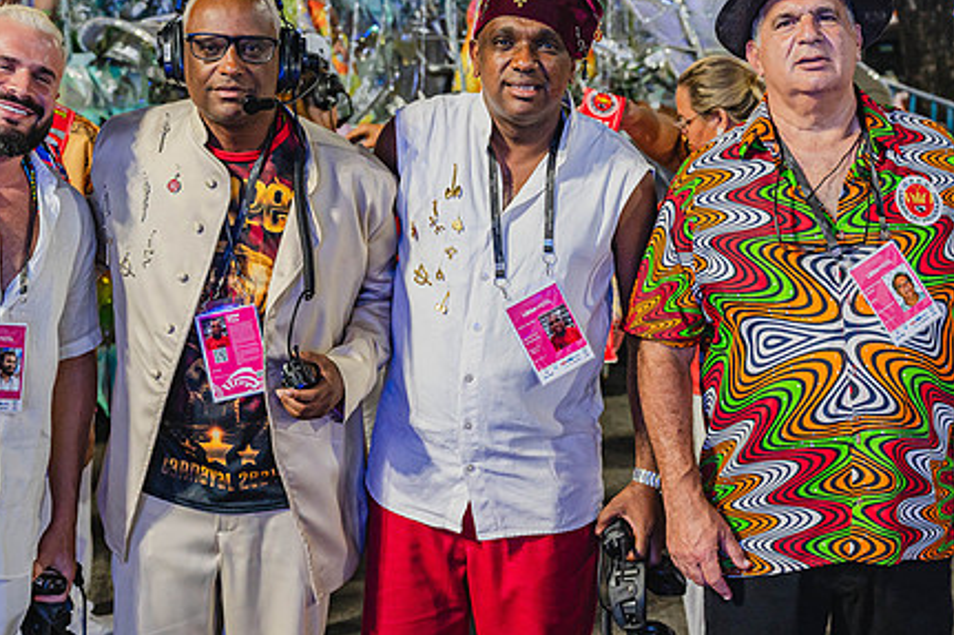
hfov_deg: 27.7
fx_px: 1934
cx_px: 442
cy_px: 263
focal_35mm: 73
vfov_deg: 18.6
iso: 1600
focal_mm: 51
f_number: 4.5
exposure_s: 1/125
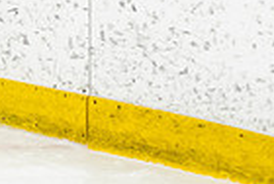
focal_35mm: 466
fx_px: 3554
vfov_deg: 2.9
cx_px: -245
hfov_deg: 4.4
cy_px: -180
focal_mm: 90
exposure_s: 1/800
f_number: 2.8
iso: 3200
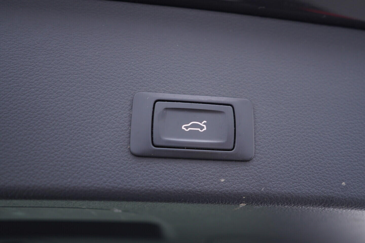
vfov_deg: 36.9
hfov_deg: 53.1
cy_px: 122
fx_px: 365
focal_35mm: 36
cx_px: 182
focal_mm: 24
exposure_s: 1/40
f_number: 2.8
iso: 200
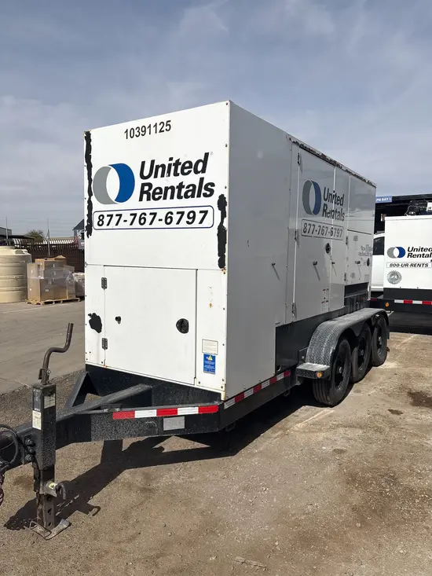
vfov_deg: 67.3
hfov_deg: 53.1
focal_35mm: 26
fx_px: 433
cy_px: 288
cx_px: 216
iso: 50
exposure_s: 1/11905
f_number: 1.6
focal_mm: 5.96
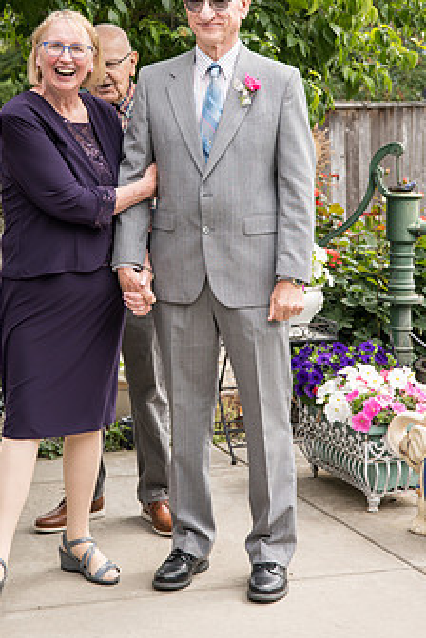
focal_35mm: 83
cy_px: 241
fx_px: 1473
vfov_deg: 24.4
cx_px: 148
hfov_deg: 16.4
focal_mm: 62
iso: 400
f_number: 5
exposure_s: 1/500
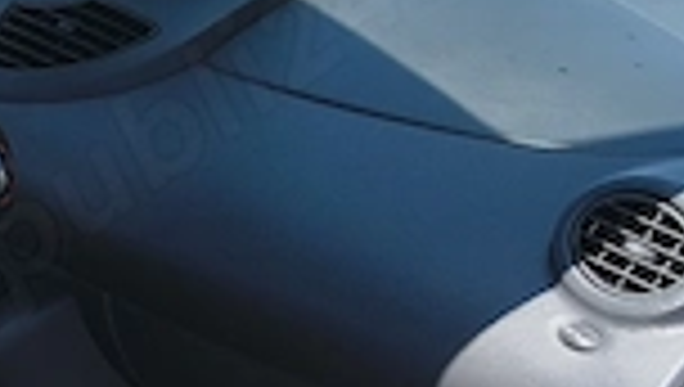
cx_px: -54
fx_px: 1871
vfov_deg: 10.7
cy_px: 806
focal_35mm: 103
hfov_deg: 19.9
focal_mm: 5.56
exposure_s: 1/961
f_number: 1.8
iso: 100
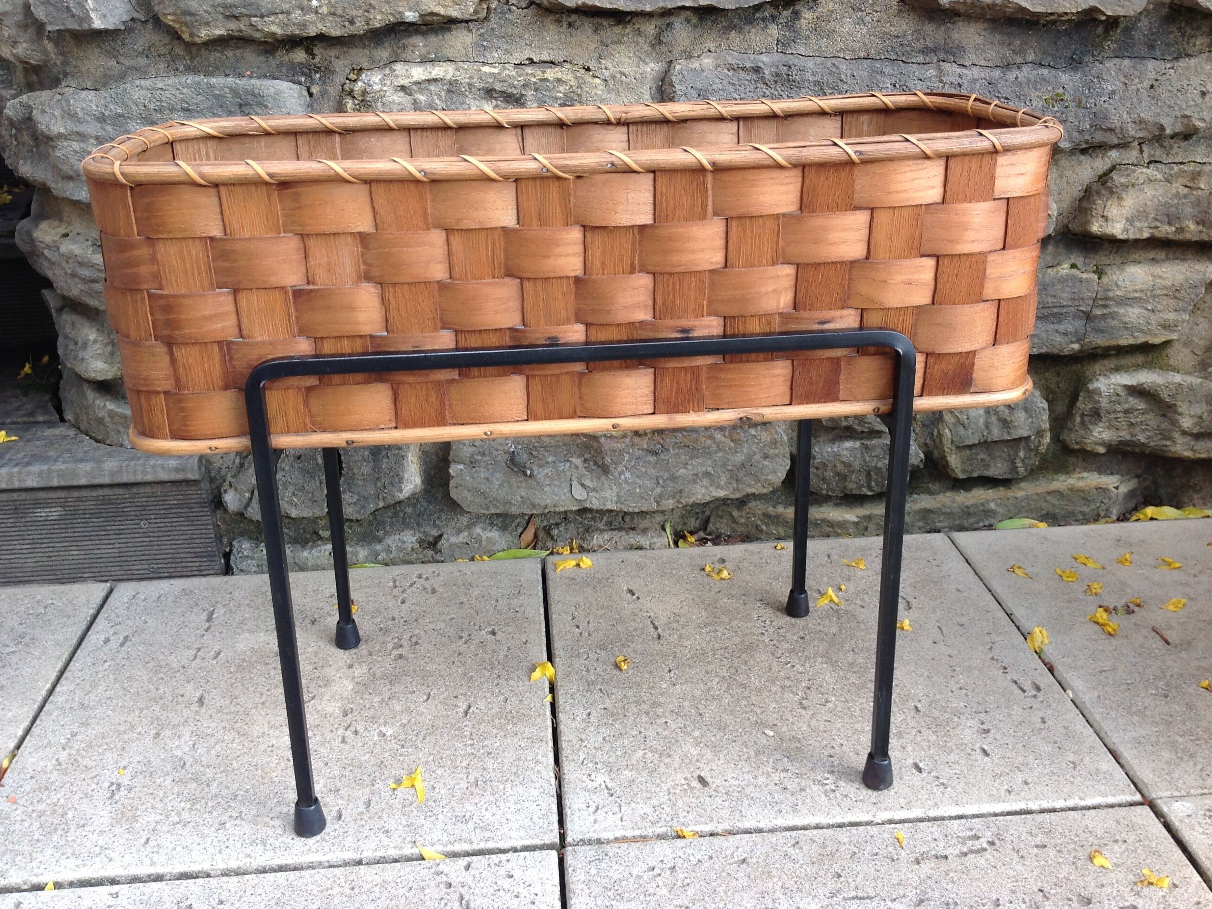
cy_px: 444
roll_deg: +2.7
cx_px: 604
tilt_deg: -24.3
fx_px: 1260
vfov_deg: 39.7
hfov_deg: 51.4
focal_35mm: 36
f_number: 2.4
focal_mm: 4.28
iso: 50
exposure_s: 1/177
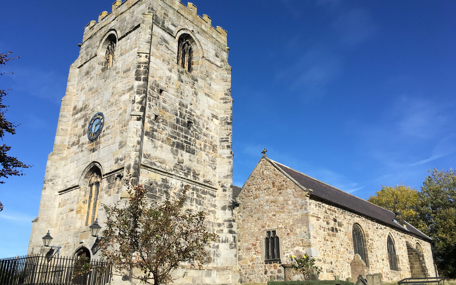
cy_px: 140
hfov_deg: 61.2
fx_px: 385
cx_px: 229
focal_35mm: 31
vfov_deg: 40.6
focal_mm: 4.15
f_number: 2.2
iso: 25
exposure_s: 1/1709
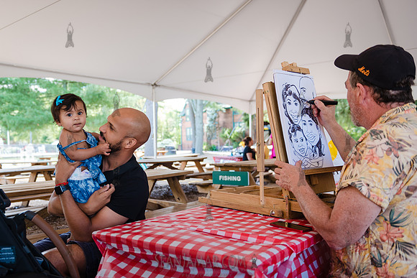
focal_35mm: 34
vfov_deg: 39.2
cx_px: 175
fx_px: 389
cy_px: 161
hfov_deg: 56.1
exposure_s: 1/100
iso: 200
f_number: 3.2
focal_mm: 29
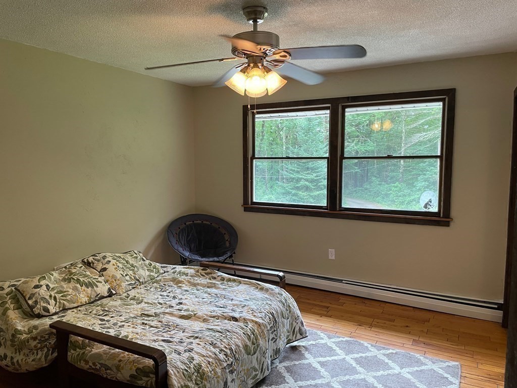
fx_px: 388
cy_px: 194
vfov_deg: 53.1
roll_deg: +0.5
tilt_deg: -6.7
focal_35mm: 26
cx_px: 258
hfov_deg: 67.3
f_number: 1.6
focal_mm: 4.2
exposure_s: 1/60
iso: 80
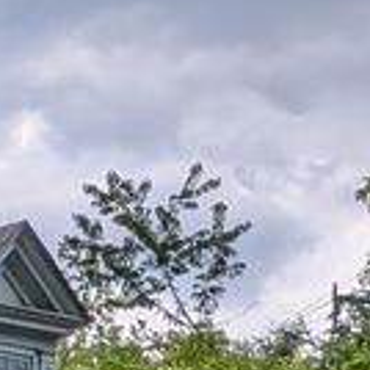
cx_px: -715
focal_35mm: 171
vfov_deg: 9.3
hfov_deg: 8.6
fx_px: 2068
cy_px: 842
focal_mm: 4.53
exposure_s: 1/1098
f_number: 1.7
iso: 27
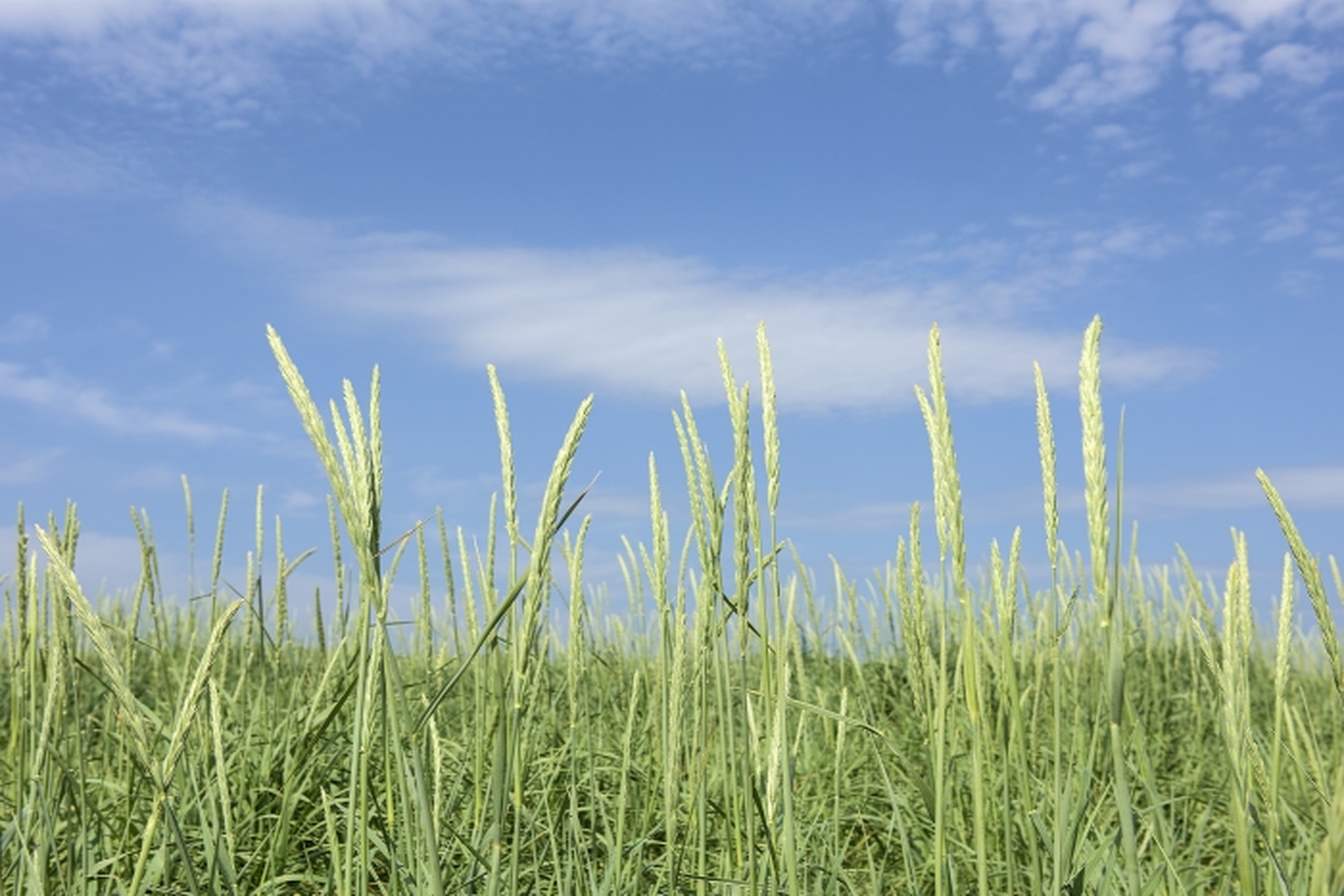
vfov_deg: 27.0
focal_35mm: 50
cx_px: 672
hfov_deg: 39.6
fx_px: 1867
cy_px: 448
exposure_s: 1/320
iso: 100
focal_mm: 50
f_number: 10
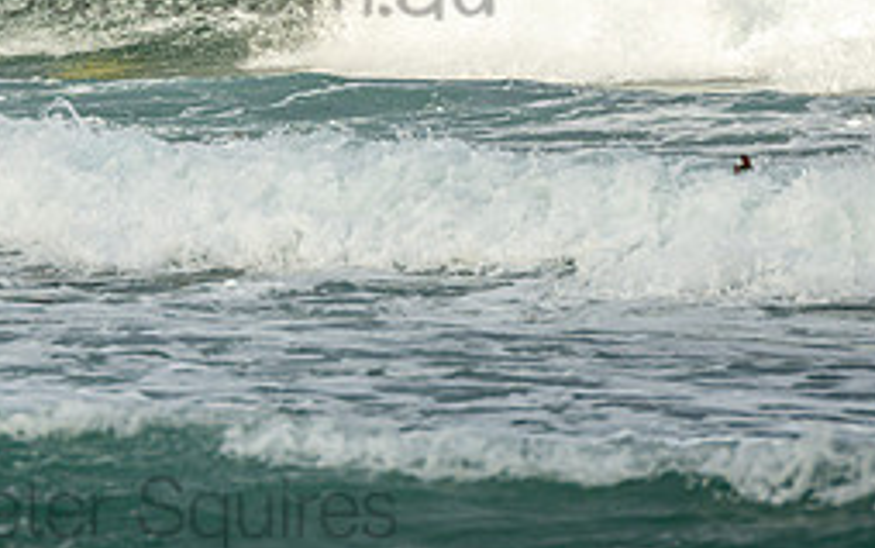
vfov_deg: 1.9
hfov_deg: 3.0
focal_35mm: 699
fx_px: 16676
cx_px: 131
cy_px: -64
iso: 200
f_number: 5.6
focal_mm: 200
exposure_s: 1/640
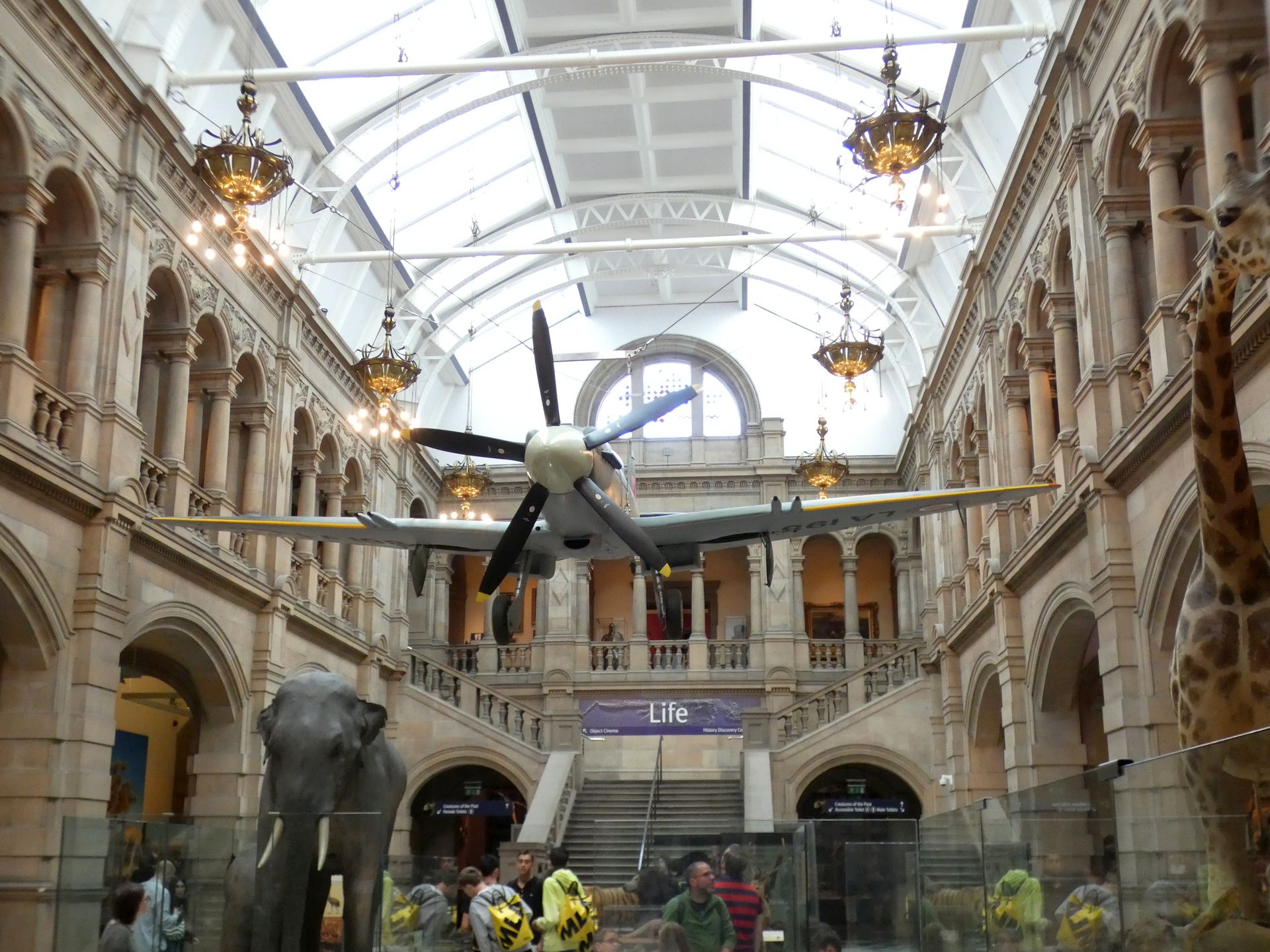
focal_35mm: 33
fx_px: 1211
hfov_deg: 55.4
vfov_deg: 42.9
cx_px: 635
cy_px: 476
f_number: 3.4
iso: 640
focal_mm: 6
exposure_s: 1/80
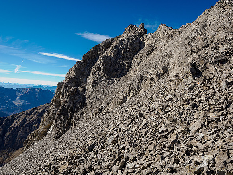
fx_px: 162
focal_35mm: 24
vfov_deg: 56.8
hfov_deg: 71.6
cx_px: 116
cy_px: 88
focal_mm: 12
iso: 200
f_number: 8
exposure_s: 1/200
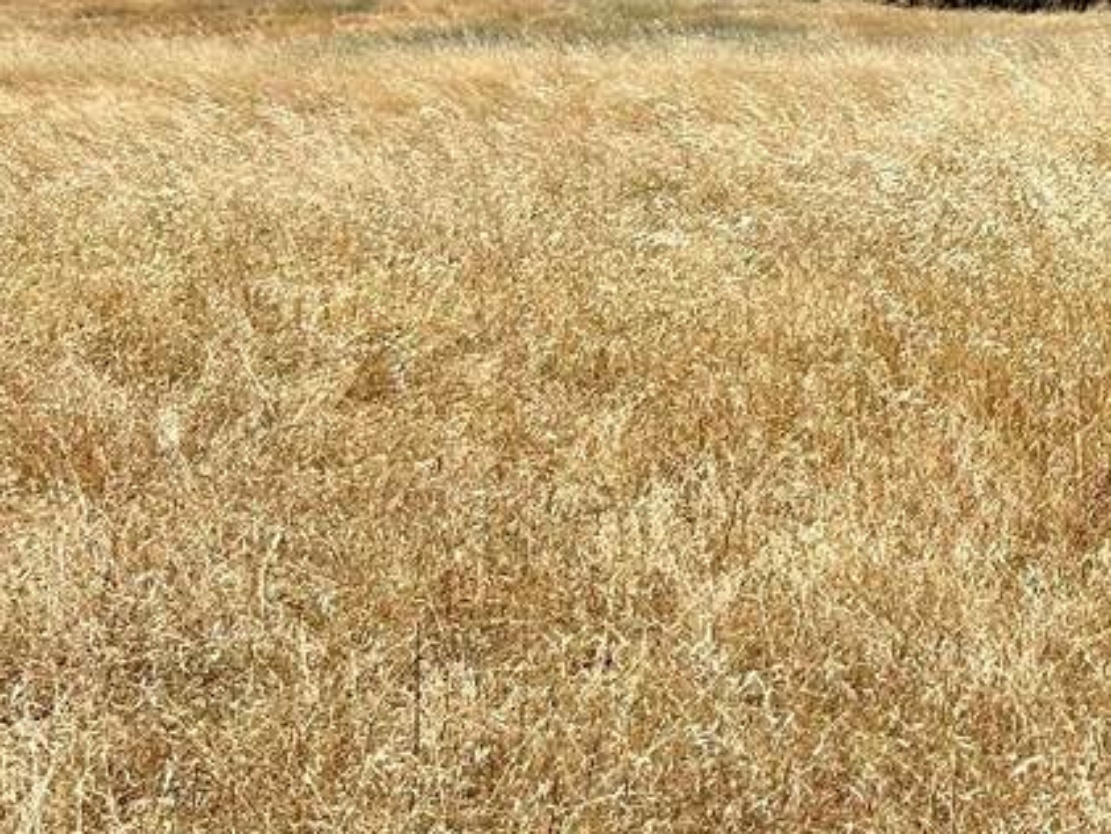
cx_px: 1517
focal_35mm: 79
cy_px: -132
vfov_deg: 17.9
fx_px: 2536
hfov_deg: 21.8
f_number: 1.5
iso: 50
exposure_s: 1/5319
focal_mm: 5.7
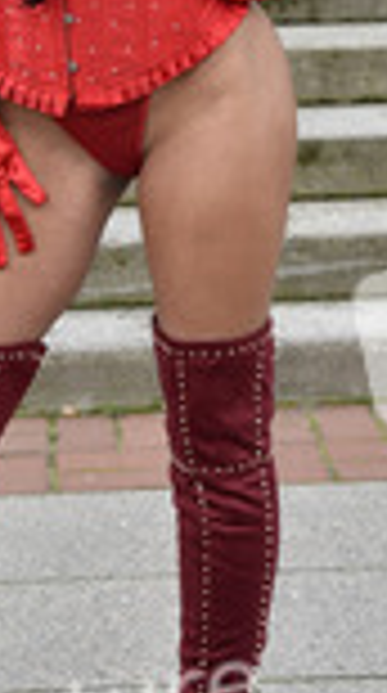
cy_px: 94
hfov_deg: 8.0
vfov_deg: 14.2
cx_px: 176
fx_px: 2752
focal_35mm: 150
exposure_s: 1/200
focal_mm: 55
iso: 280
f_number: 6.3
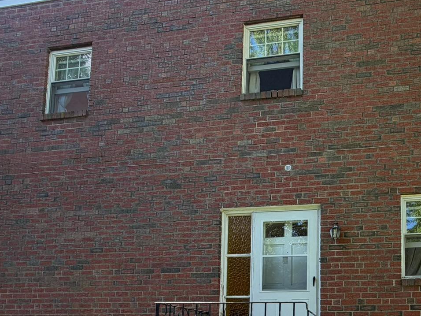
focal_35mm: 30
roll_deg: +0.0
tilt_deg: +5.1
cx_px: 328
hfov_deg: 56.3
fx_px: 365
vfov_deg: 41.2
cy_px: 311
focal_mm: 2.22
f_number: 2.2
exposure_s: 1/181
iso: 40
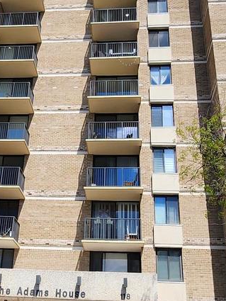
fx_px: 409
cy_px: 147
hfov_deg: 30.6
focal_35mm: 47
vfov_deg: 40.4
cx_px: 71
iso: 50
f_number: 2.2
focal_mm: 2.2
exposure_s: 1/1576
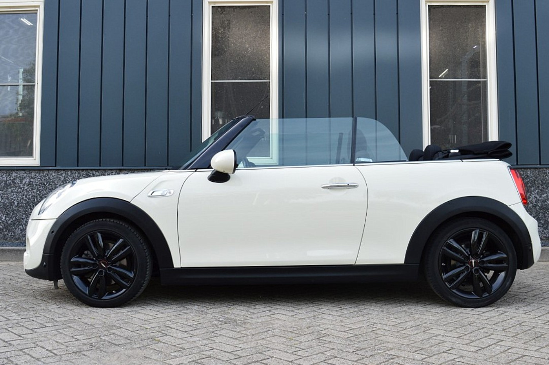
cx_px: 274
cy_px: 182
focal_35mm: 38
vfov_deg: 35.4
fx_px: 571
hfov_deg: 51.3
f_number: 9
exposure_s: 1/160
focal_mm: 25
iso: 400
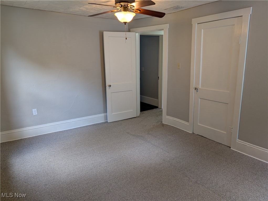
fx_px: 186
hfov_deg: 71.5
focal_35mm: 24
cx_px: 134
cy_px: 100
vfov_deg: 56.9
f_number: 1.68
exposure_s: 1/120
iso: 30
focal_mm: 6.9
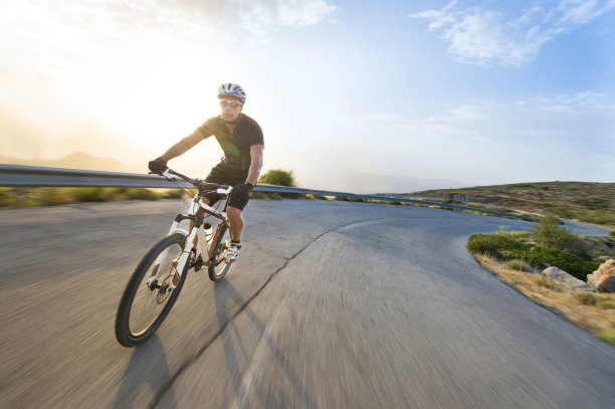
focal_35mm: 16
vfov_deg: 73.7
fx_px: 273
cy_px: 204
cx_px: 308
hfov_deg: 96.8
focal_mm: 16
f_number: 10
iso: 100
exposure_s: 1/30
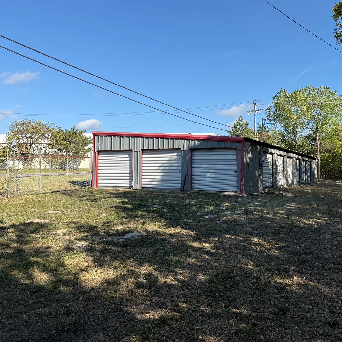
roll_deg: -0.6
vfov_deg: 55.6
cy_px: 168
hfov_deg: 54.9
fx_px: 324
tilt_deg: +1.4
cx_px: 217
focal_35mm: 29
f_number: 1.78
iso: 80
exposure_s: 1/3145
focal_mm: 6.76
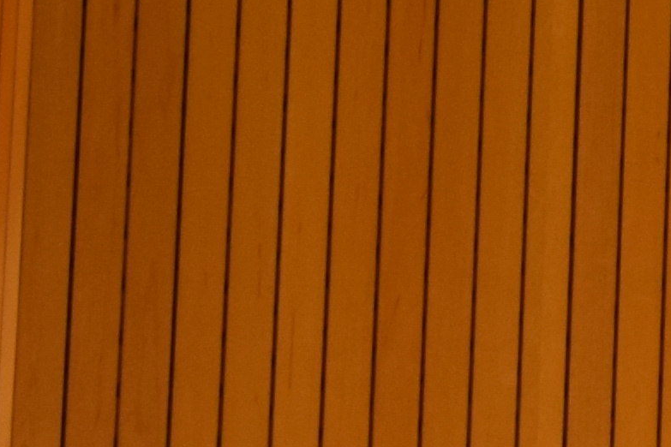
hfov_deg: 7.0
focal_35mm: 276
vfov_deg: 4.7
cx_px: 1650
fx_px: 5144
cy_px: -1059
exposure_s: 1/125
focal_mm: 24
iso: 400
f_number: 5.6
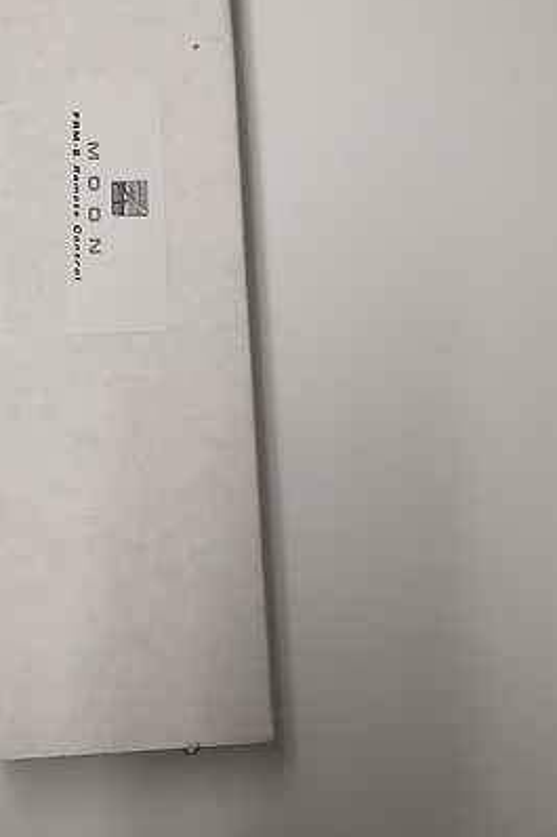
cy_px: 240
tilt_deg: -77.0
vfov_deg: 43.5
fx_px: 1022
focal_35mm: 44
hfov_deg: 30.1
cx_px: 152
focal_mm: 4.15
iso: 32
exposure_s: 1/40
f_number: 2.2
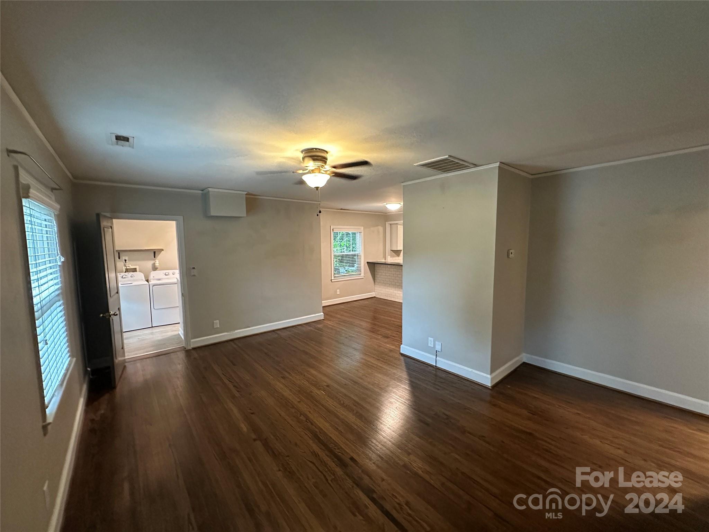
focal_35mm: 14
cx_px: 354
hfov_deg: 102.1
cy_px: 266
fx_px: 287
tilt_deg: -4.4
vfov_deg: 85.7
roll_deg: +0.9
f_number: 2.2
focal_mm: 2.22
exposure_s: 1/60
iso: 800
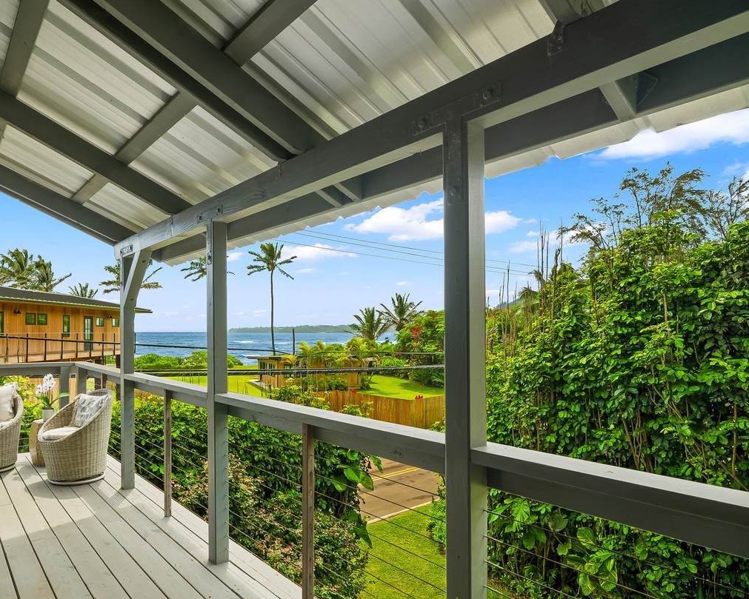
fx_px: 421
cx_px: 290
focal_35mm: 19
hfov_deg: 82.0
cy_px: 297
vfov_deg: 70.9
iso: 640
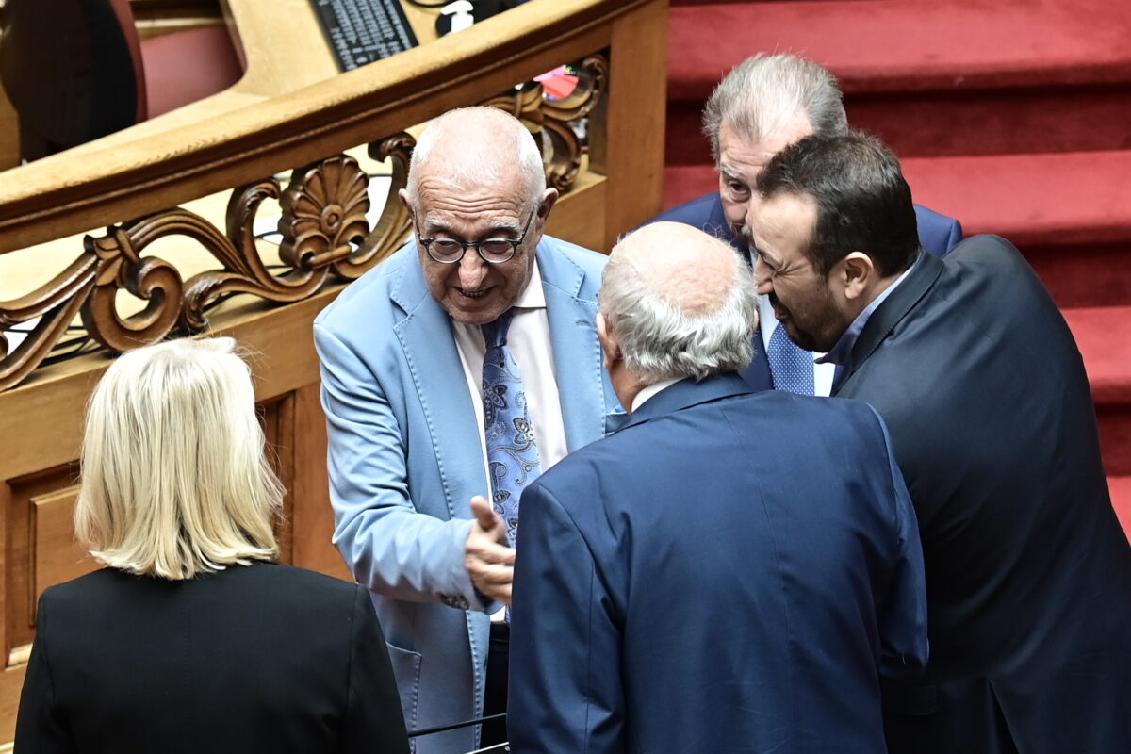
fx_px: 6126
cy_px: 377
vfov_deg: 7.0
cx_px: 566
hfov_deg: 10.5
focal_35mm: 195
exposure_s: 1/125
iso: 800
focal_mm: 130
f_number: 4
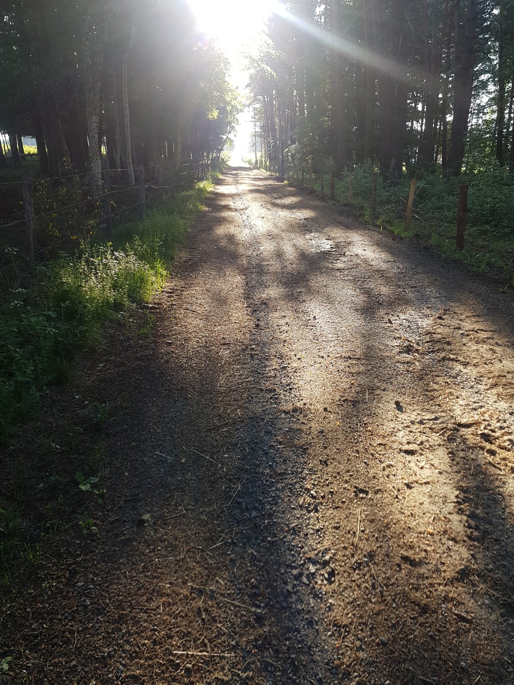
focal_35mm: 26
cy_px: 342
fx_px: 515
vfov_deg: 67.3
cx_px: 257
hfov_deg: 53.1
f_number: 1.7
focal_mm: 4.2
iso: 50
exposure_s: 1/171
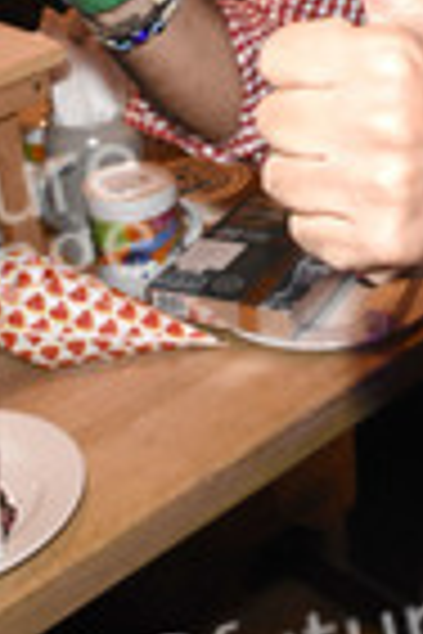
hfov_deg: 15.8
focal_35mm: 85
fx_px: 1498
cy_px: 27
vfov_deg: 23.1
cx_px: 414
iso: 3200
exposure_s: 1/60
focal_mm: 20
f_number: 6.3
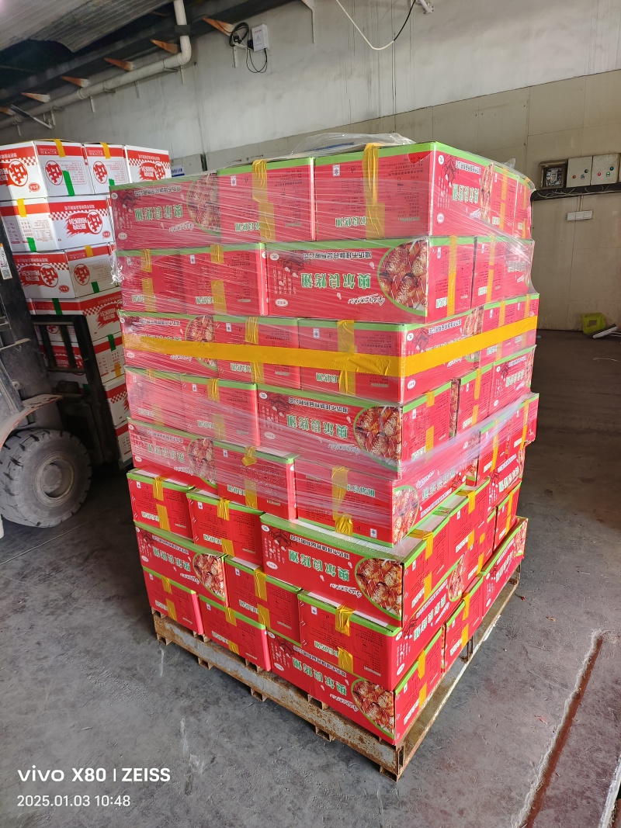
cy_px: 414
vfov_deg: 73.9
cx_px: 310
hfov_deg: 58.9
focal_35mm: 23
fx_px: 550
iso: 126
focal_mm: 5.5
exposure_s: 1/100
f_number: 1.75
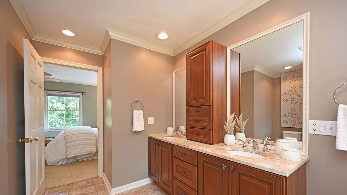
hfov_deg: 103.0
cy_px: 115
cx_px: 176
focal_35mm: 15
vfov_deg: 70.0
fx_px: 138
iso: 640
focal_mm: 14
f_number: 4
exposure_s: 1/60
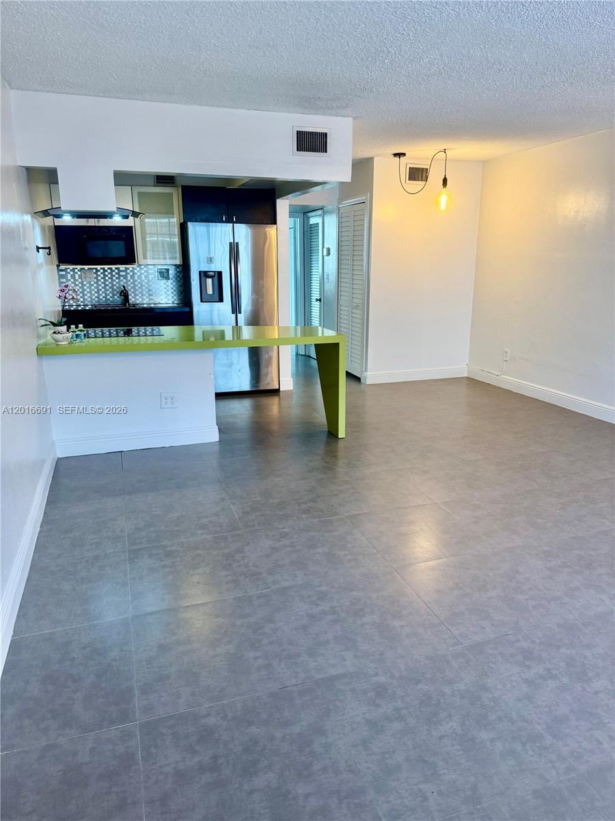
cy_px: 410
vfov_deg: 71.6
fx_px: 569
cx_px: 308
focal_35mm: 24
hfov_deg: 56.8
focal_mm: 6.76
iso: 200
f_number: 1.78
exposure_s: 1/60
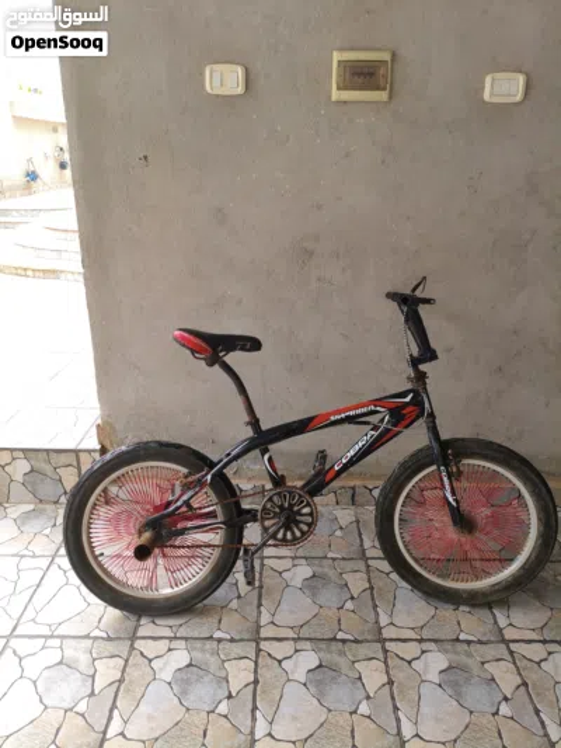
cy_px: 374
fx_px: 562
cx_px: 280
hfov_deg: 53.1
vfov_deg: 67.3
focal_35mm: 26
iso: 80
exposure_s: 1/238
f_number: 1.5
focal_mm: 4.94
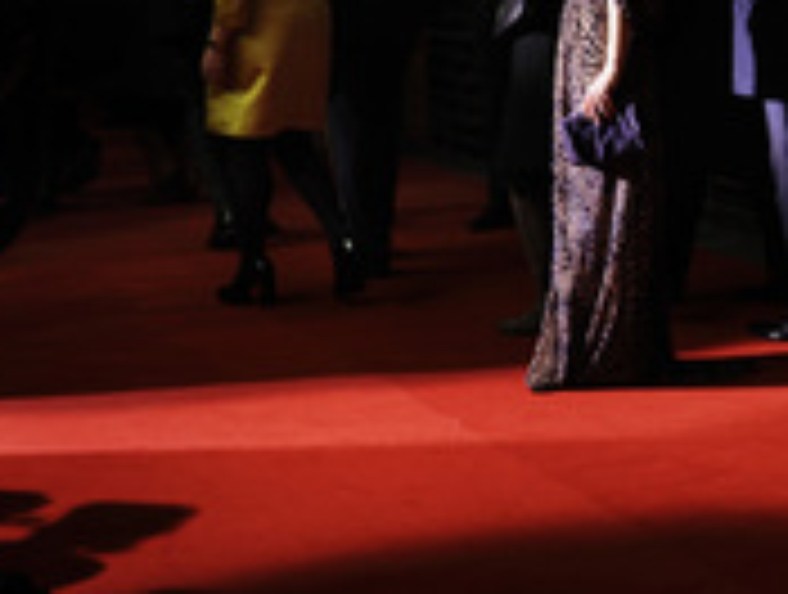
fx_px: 1916
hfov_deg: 21.8
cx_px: 912
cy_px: 122
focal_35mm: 84
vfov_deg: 17.5
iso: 400
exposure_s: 1/200
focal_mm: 34
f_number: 4
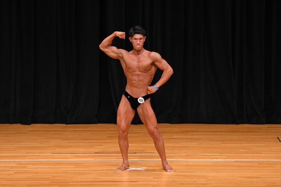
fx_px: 1872
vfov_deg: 5.7
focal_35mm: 240
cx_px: 140
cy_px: 94
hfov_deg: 8.6
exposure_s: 1/400
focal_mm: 160
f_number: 5.6
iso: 3200
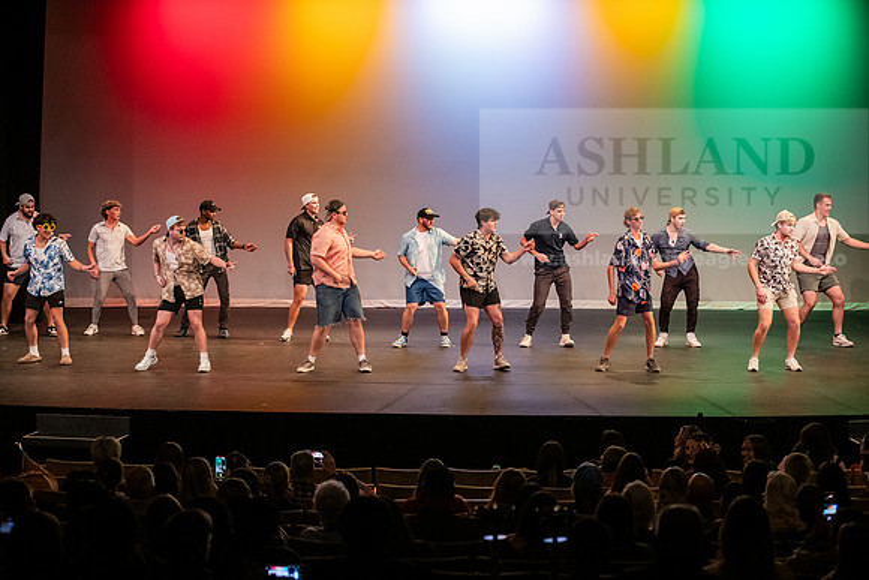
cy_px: 290
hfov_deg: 27.0
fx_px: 1811
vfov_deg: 18.2
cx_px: 434
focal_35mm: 75
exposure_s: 1/250
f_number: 3.5
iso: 4000
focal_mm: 75
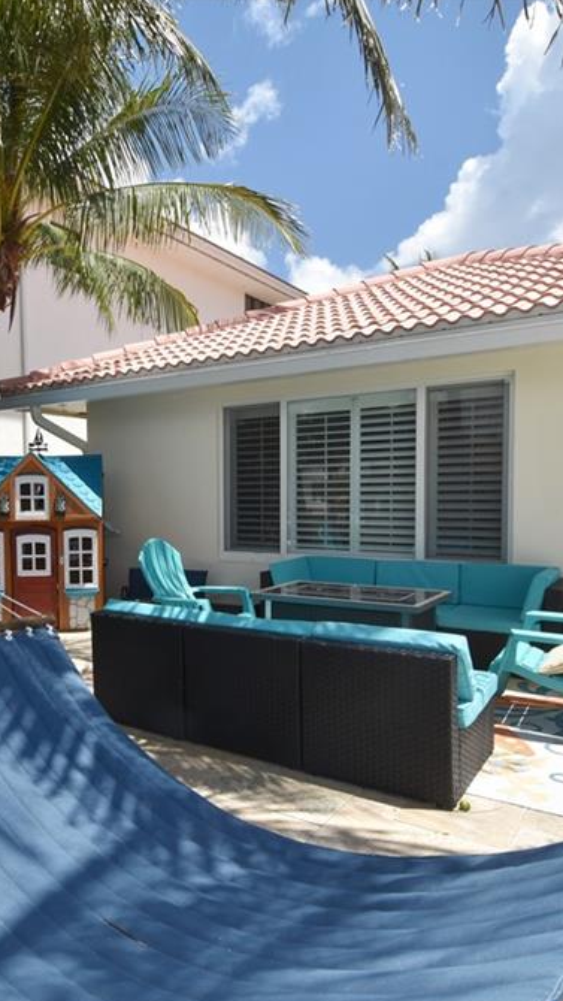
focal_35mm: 24
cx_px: 161
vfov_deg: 76.3
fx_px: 637
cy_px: 505
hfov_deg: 46.5
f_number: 11
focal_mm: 10
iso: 200
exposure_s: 1/250
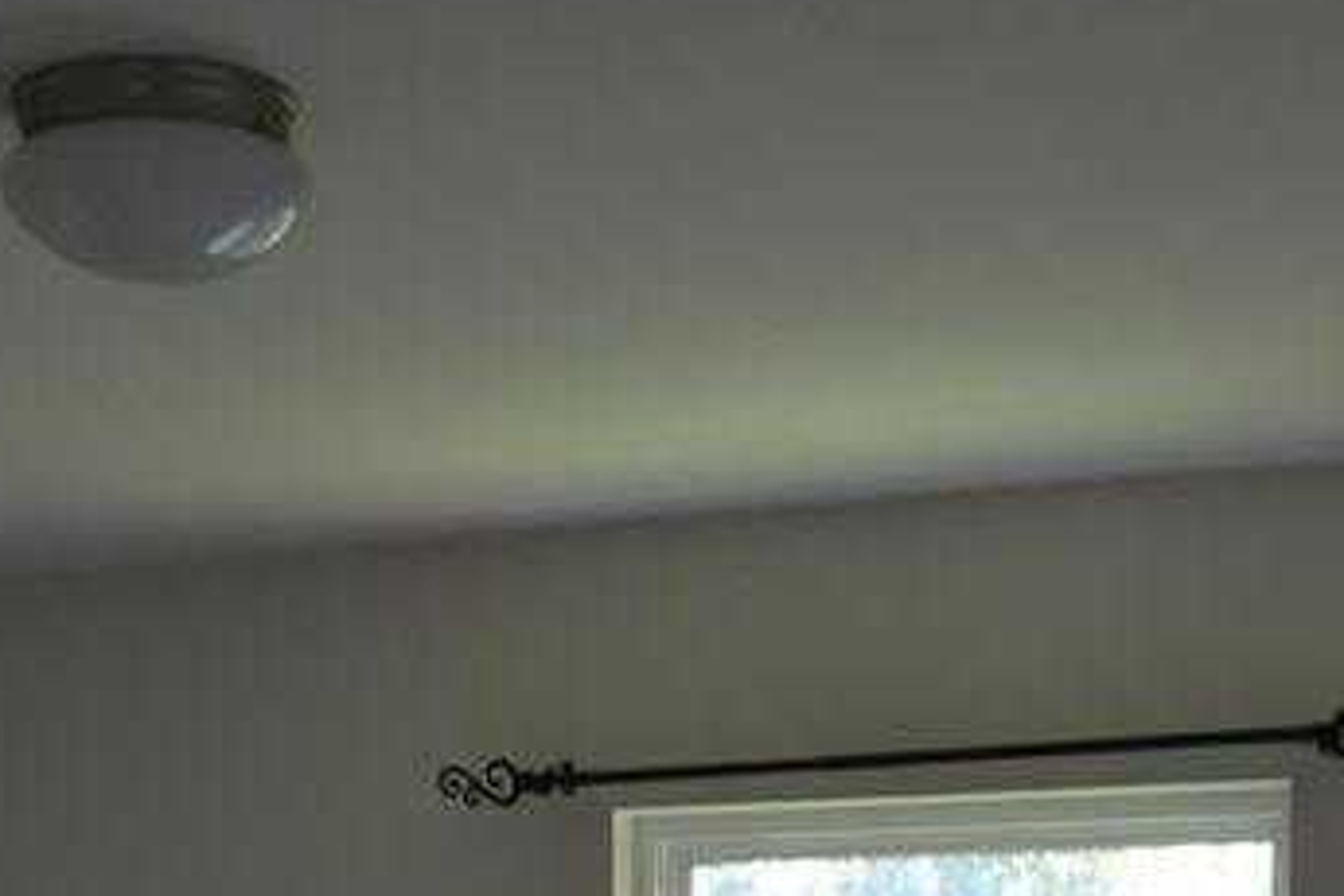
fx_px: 3173
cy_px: 1995
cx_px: 853
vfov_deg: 13.1
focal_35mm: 85
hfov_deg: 23.8
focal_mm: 18
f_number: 4.5
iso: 400
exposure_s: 1/80
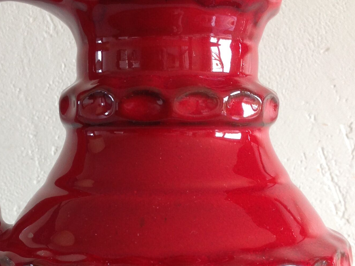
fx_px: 697
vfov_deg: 21.3
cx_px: 170
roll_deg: +1.3
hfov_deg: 28.6
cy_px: 217
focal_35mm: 68
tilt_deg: -6.5
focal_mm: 4.28
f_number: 2.4
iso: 64
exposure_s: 1/15
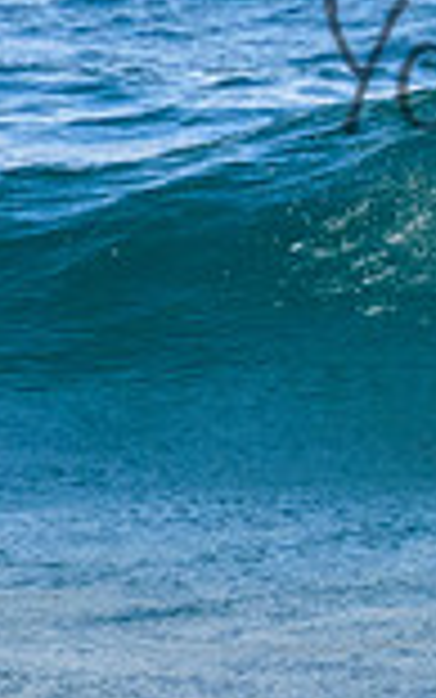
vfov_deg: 0.7
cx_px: 787
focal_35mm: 3051
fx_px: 57951
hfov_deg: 0.4
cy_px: 25
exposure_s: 1/1600
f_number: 11
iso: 2500
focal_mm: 800
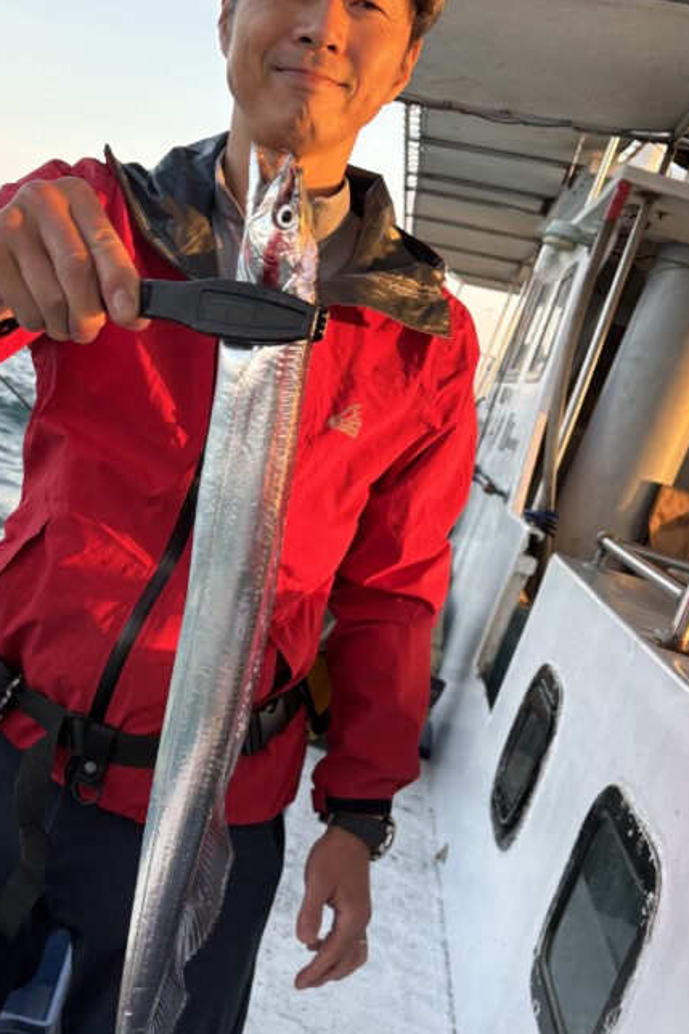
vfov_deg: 46.3
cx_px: 172
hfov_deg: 31.3
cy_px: 583
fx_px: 1206
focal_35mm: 42
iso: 50
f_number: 1.6
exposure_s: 1/251
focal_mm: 5.96
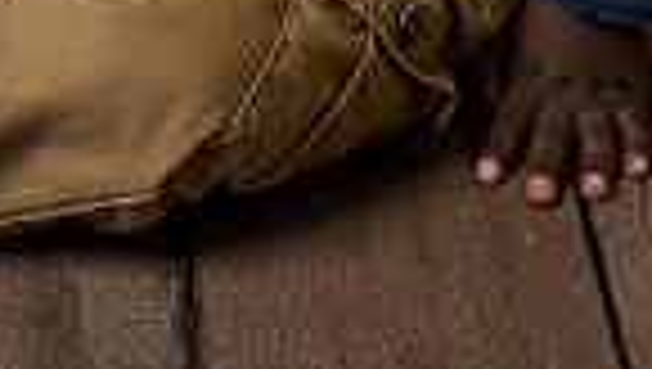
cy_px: -639
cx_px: 265
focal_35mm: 169
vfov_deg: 6.7
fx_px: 2926
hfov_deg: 12.7
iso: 200
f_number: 4
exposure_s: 1/200
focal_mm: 52
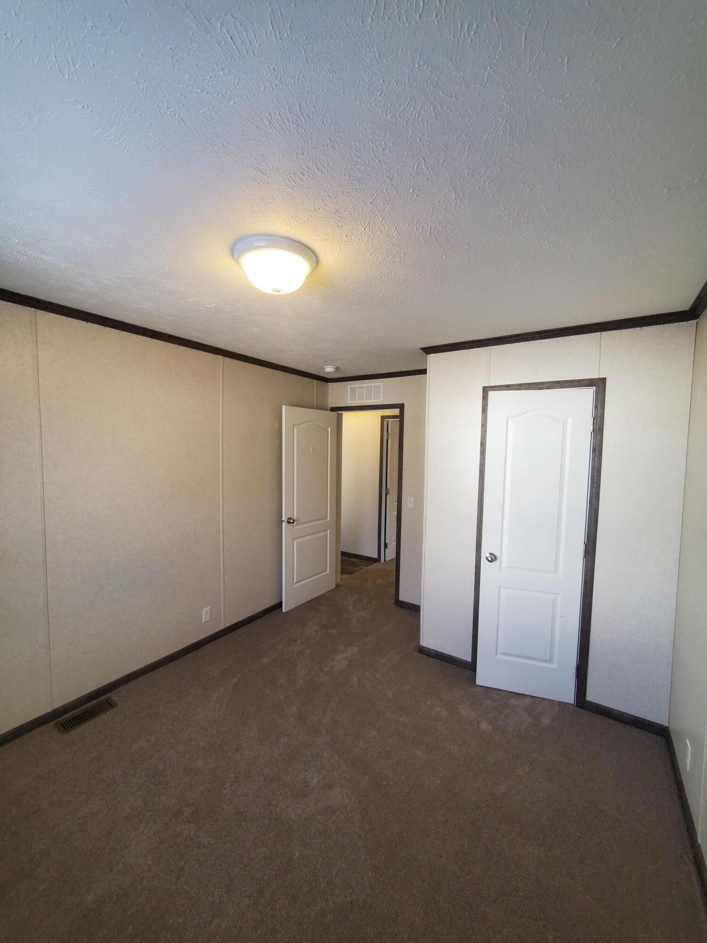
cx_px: 354
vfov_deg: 106.2
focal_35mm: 13
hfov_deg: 89.9
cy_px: 472
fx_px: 354
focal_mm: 1.8
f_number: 2.2
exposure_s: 1/60
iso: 125
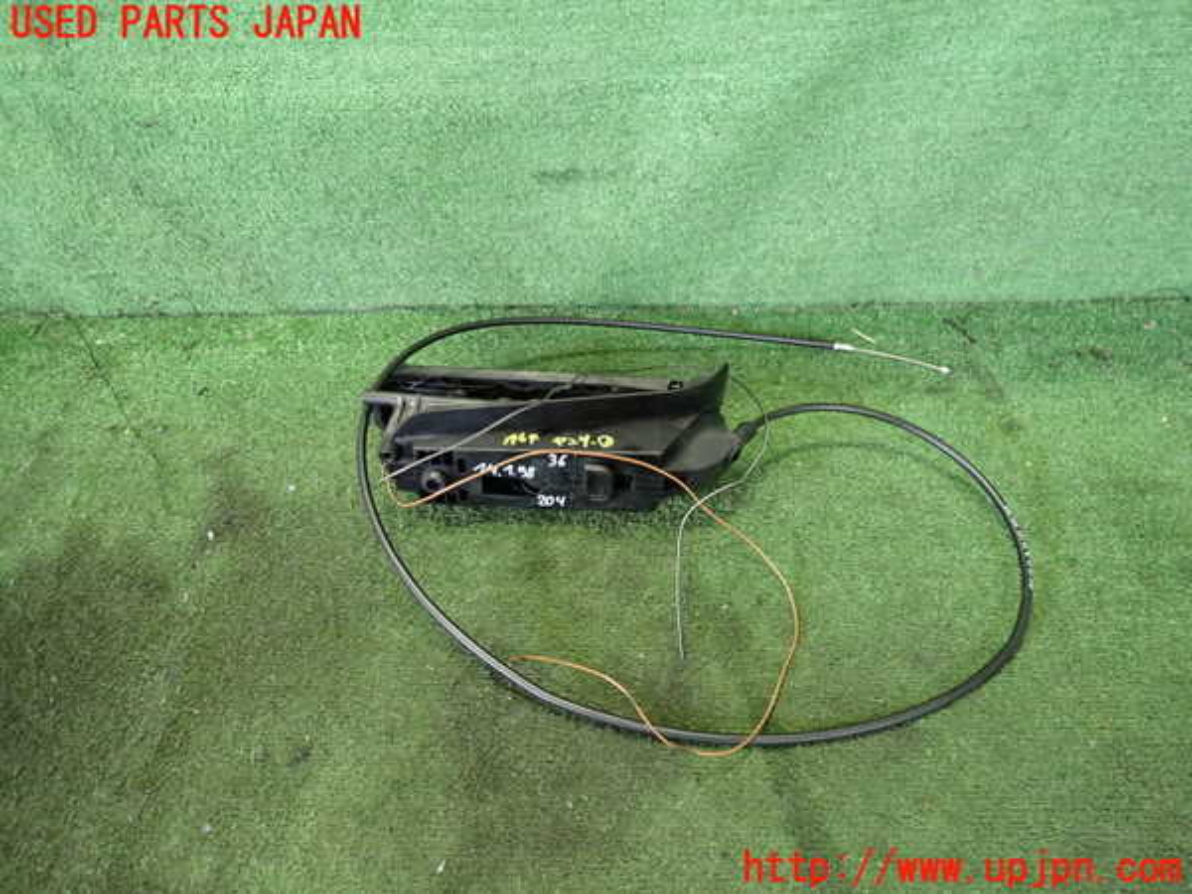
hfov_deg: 69.4
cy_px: 447
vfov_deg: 54.9
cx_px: 596
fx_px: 861
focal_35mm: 25
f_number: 2
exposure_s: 1/30
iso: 500
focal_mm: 4.5
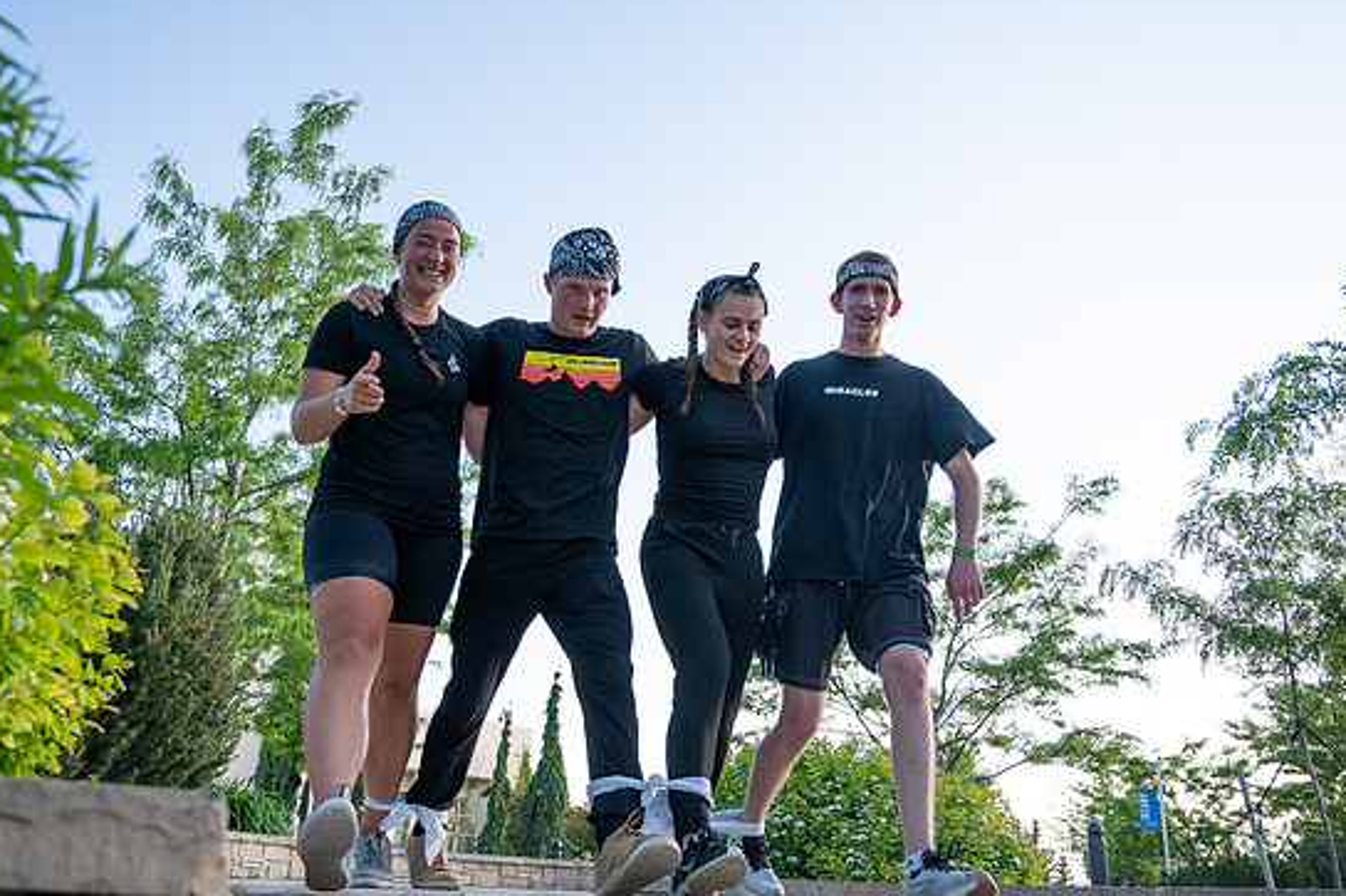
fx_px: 1158
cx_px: 640
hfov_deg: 60.3
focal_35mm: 31
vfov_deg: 42.2
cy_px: 484
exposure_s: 1/1000
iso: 280
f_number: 4
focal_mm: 24
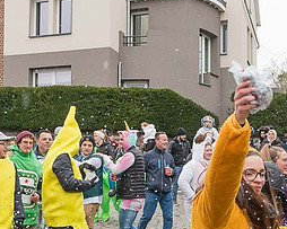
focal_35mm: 62
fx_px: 526
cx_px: 164
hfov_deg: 30.5
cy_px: 176
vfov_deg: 24.3
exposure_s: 1/400
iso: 1600
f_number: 5.6
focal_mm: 26
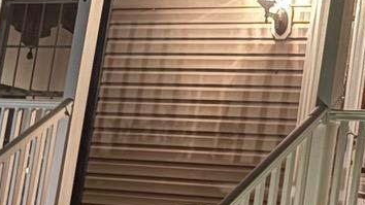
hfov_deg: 12.9
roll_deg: -6.6
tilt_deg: +11.0
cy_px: 4
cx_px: 386
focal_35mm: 164
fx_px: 1587
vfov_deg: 7.4
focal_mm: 5.96
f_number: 1.6
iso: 800
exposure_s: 1/30
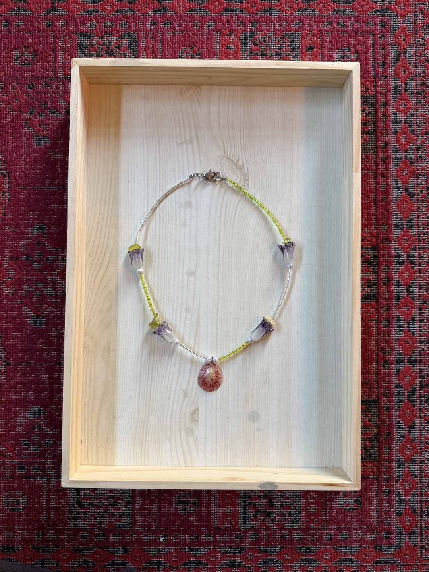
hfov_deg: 56.8
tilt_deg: -88.5
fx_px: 397
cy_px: 286
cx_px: 214
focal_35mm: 24
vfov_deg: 71.6
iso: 320
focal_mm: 6.76
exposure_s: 1/60
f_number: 1.78
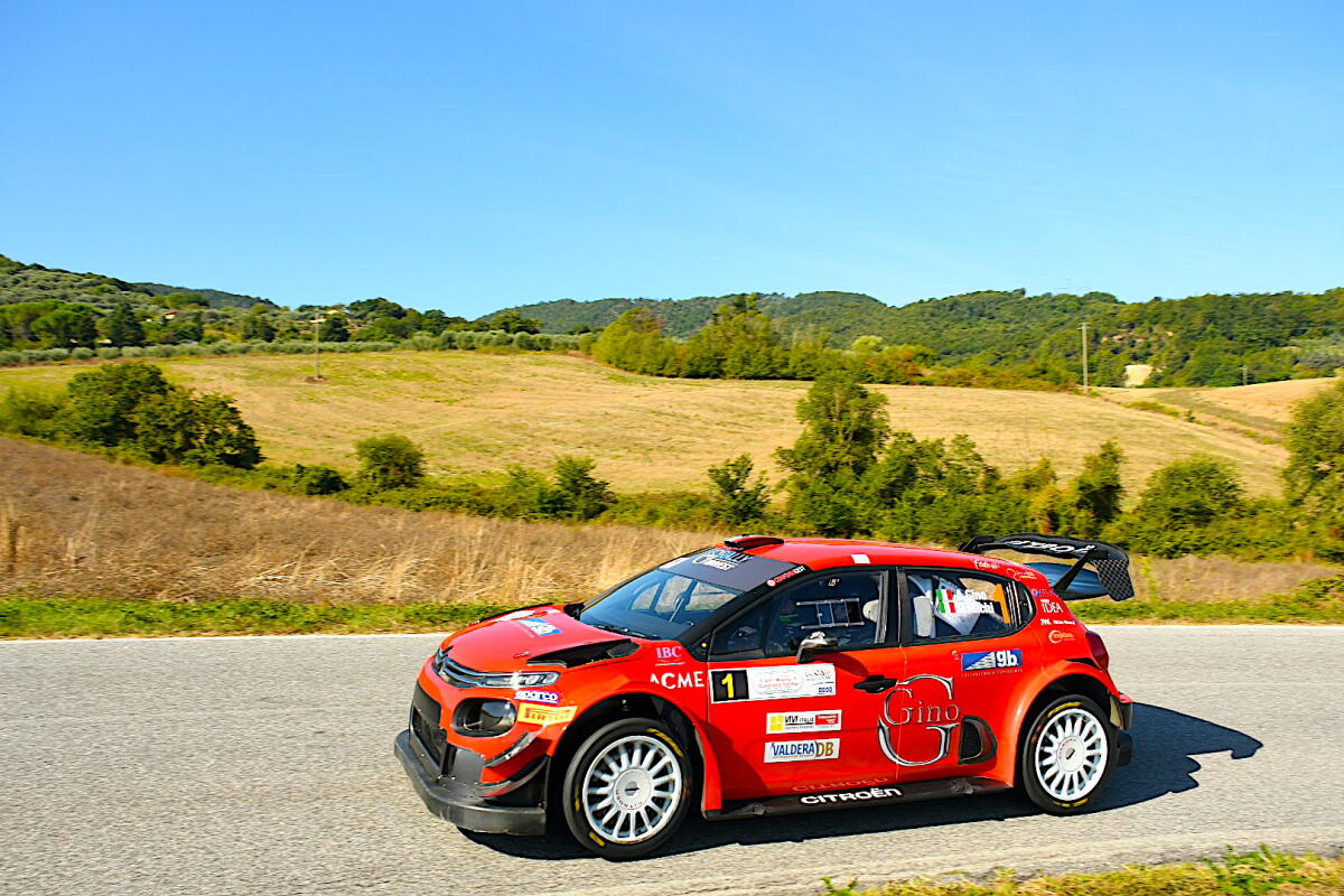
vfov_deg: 41.7
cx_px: 672
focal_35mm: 32
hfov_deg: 59.5
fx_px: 1176
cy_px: 448
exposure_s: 1/800
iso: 400
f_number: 7.1
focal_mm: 21
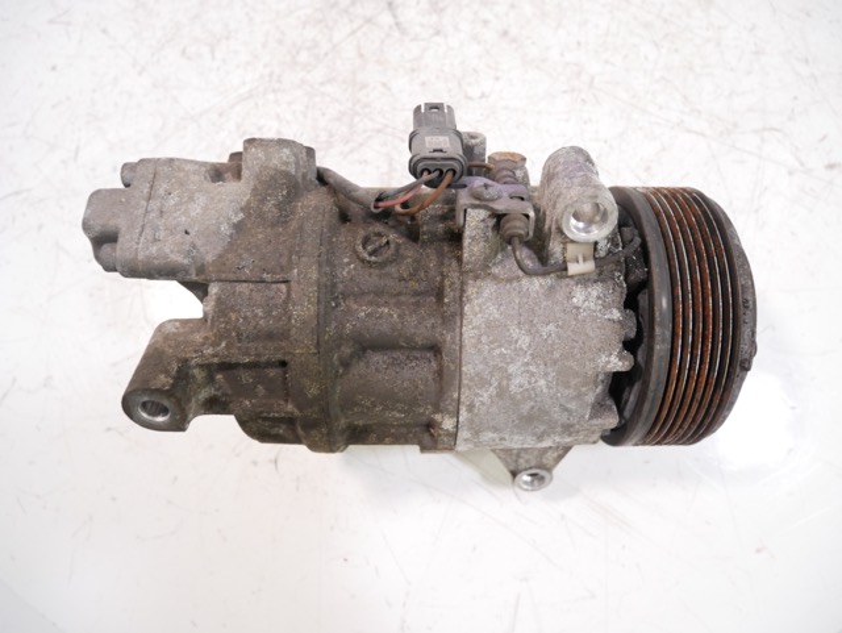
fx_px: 584
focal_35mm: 24
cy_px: 316
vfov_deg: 56.9
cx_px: 421
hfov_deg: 71.6
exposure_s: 1/60
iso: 1000
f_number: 3.5
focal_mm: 12
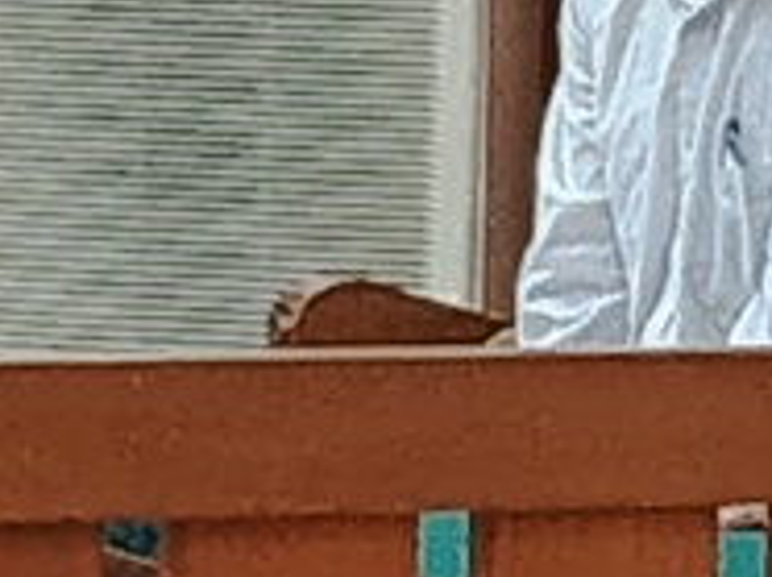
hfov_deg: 4.6
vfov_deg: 3.4
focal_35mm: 430
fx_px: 9577
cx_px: 855
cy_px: -237
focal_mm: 5.27
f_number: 1.7
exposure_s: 1/20
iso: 1307
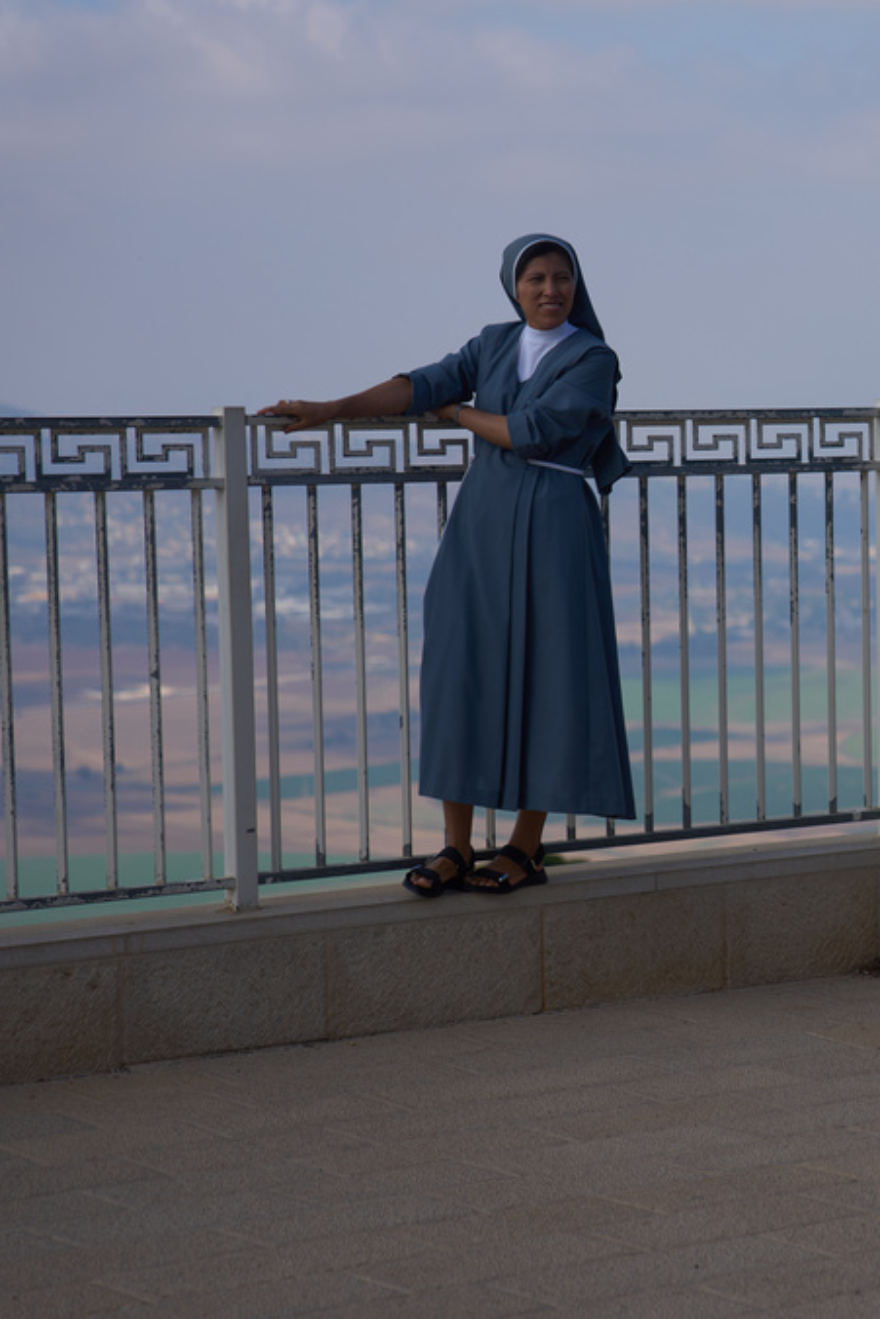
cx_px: 915
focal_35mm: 106
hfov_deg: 12.7
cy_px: 663
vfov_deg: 19.3
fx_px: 3884
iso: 50
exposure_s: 1/1250
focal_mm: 70
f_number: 2.8
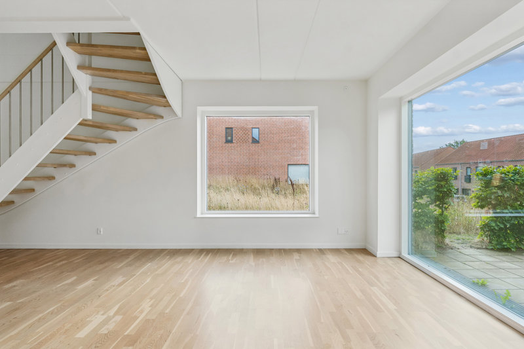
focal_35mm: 20
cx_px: 262
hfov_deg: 83.3
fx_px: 295
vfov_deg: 61.3
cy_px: 174
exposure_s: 1/80
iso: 200
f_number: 8
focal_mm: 13.5
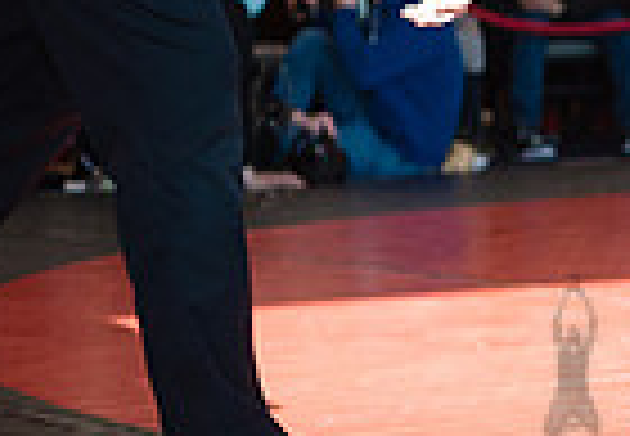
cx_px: 1440
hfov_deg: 10.1
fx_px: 3153
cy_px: 232
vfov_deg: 7.9
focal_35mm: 178
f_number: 3.5
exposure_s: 1/400
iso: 400
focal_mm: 35
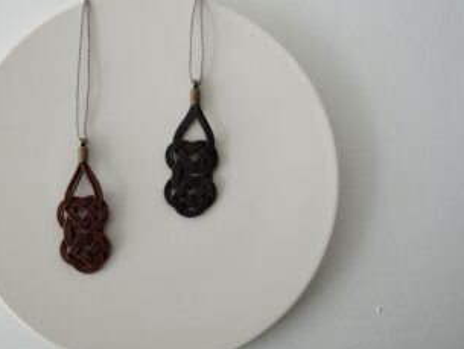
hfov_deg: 52.5
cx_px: 141
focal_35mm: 34
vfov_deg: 41.8
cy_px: 168
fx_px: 456
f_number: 2.8
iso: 100
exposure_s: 1/80
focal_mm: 16
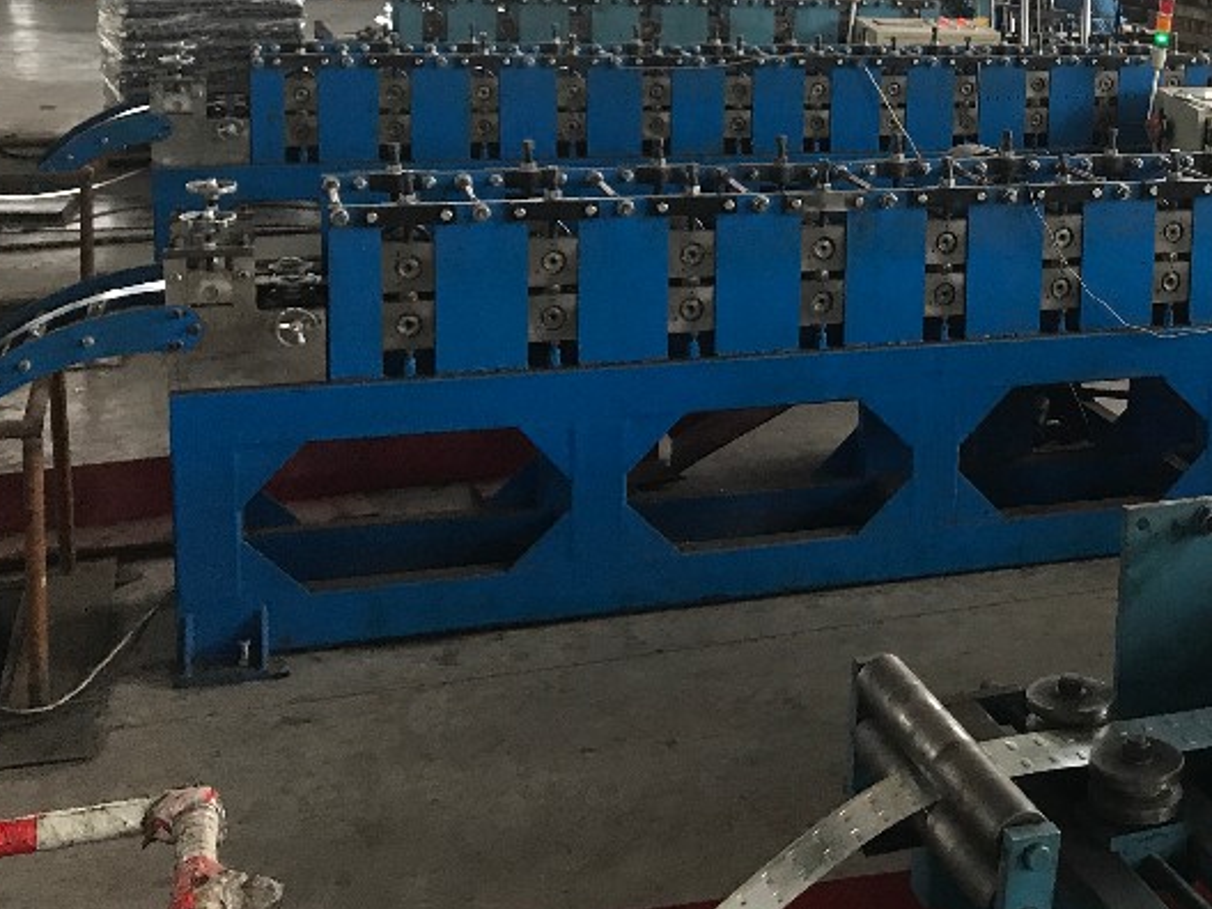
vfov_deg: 27.0
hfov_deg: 34.6
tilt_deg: -10.1
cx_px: 1040
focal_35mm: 53
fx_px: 1856
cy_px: 174
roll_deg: -1.8
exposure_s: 1/25
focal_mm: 3.99
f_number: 1.8
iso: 32
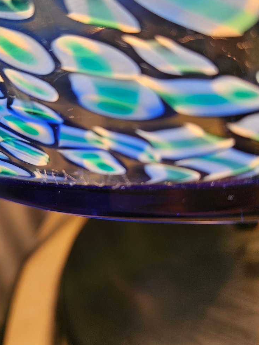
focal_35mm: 28
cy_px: 160
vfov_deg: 63.4
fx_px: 279
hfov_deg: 49.5
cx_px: 109
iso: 80
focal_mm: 5.4
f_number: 1.8
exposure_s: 1/100
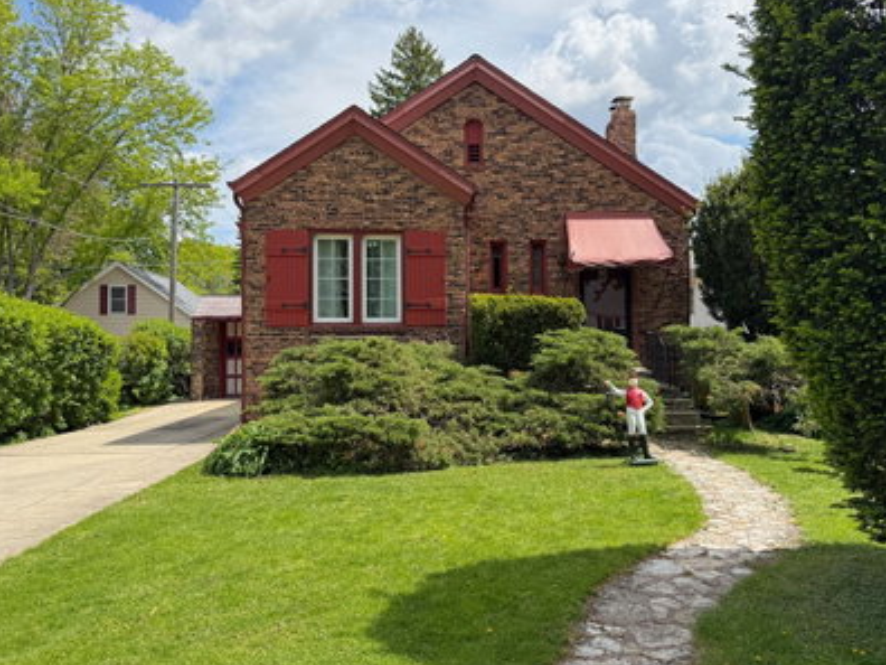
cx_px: 461
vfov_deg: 45.4
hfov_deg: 58.3
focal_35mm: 31
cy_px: 327
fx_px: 793
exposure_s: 1/4400
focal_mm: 6.76
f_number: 1.8
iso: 100
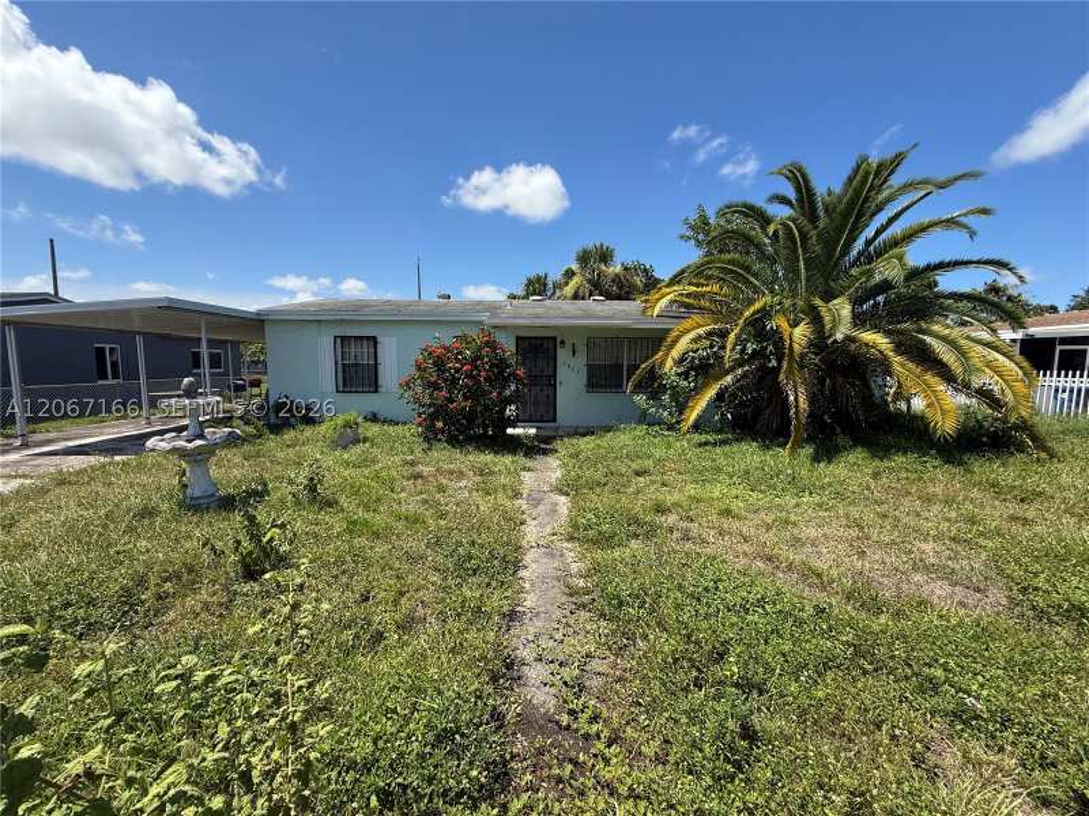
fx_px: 440
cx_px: 544
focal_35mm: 14
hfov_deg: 102.1
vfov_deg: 85.7
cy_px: 408
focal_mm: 2.22
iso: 50
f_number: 2.2
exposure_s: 1/1399
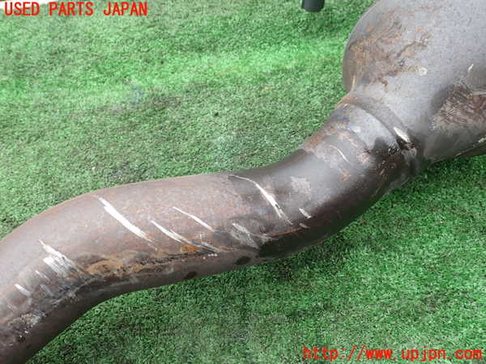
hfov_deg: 60.0
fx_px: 421
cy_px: 182
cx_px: 243
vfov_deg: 46.8
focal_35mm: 30
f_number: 3.2
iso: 100
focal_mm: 5.4
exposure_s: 1/80
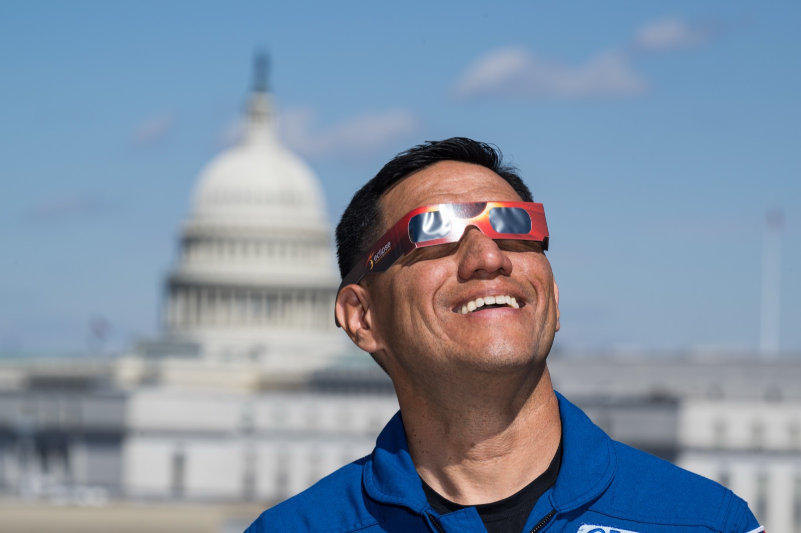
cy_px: 266
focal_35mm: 200
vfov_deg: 6.9
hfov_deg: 10.3
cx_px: 400
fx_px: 4449
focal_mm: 200
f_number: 11
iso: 100
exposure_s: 1/400
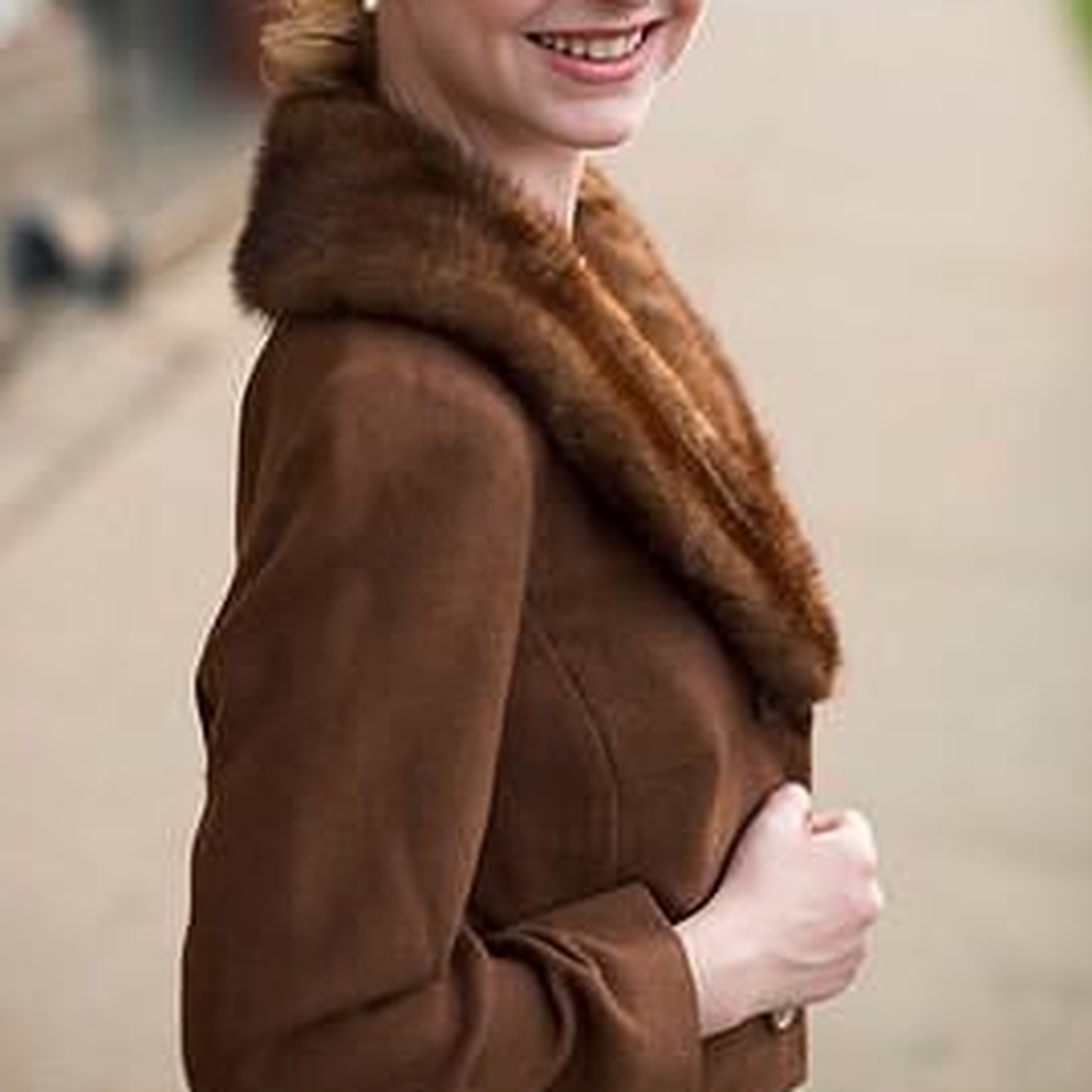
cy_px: 313
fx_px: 2534
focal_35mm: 71
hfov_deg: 24.3
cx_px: 511
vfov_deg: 24.1
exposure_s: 1/400
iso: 200
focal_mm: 50
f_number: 2
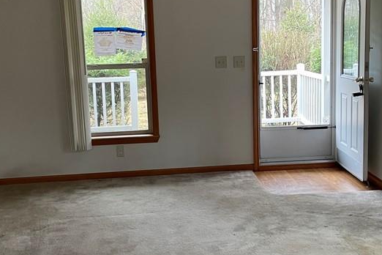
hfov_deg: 37.4
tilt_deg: -7.0
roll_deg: +3.1
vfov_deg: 25.5
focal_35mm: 53
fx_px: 562
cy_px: 131
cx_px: 229
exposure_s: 1/60
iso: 125
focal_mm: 4.2
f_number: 1.6
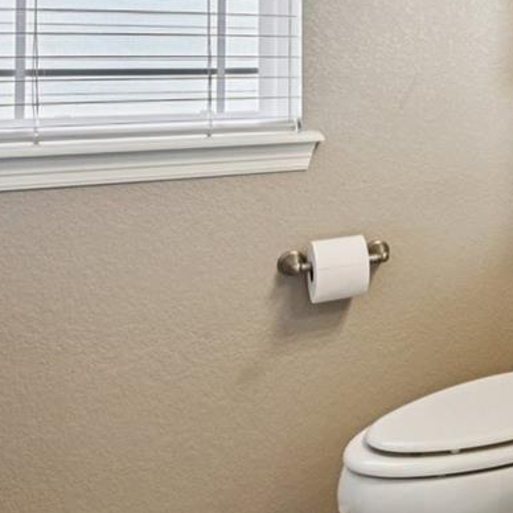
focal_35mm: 49
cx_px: 805
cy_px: 52
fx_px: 822
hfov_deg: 24.8
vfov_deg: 32.9
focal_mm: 14
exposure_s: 1/15
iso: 320
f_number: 11
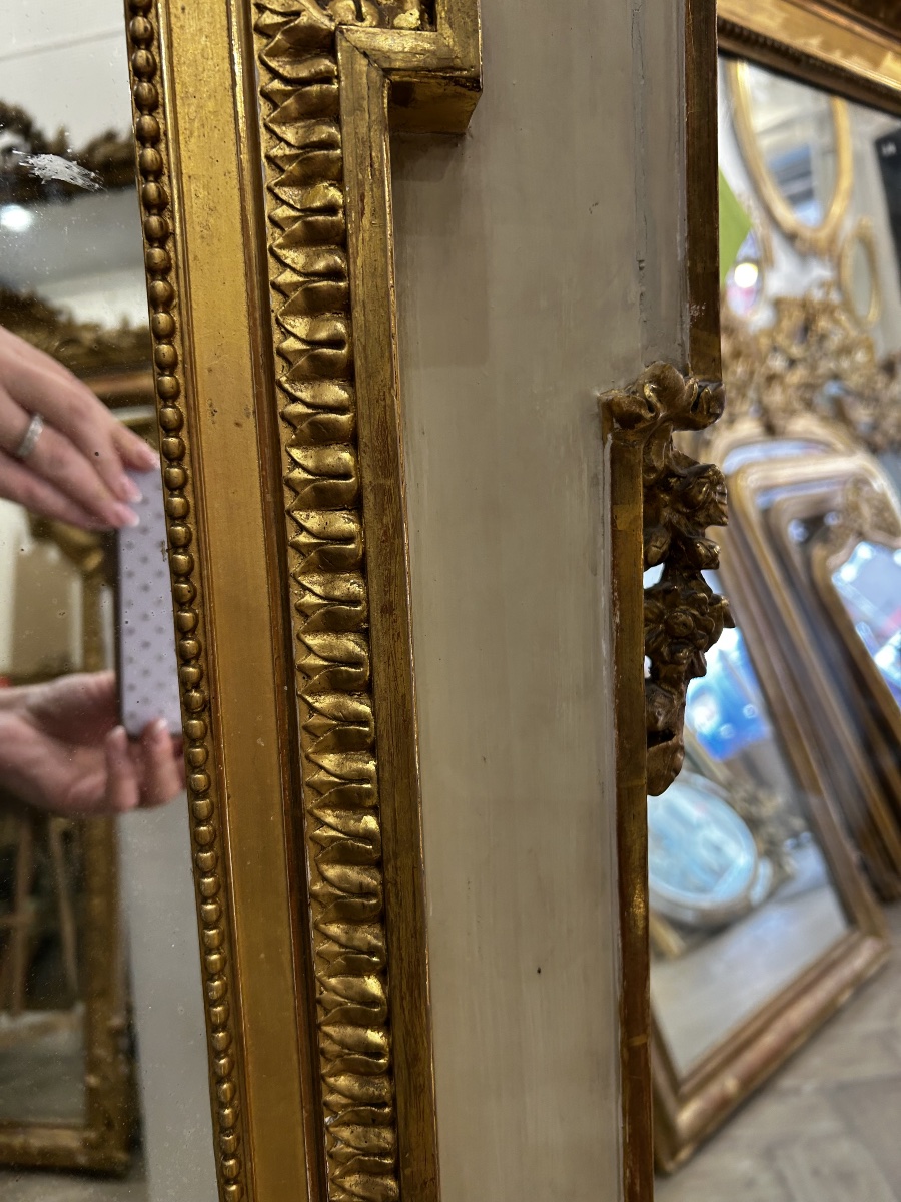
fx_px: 902
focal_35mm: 26
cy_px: 601
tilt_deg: -12.7
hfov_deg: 53.1
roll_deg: +0.5
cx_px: 450
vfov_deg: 67.3
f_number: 1.5
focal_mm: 5.7
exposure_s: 1/50
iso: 64
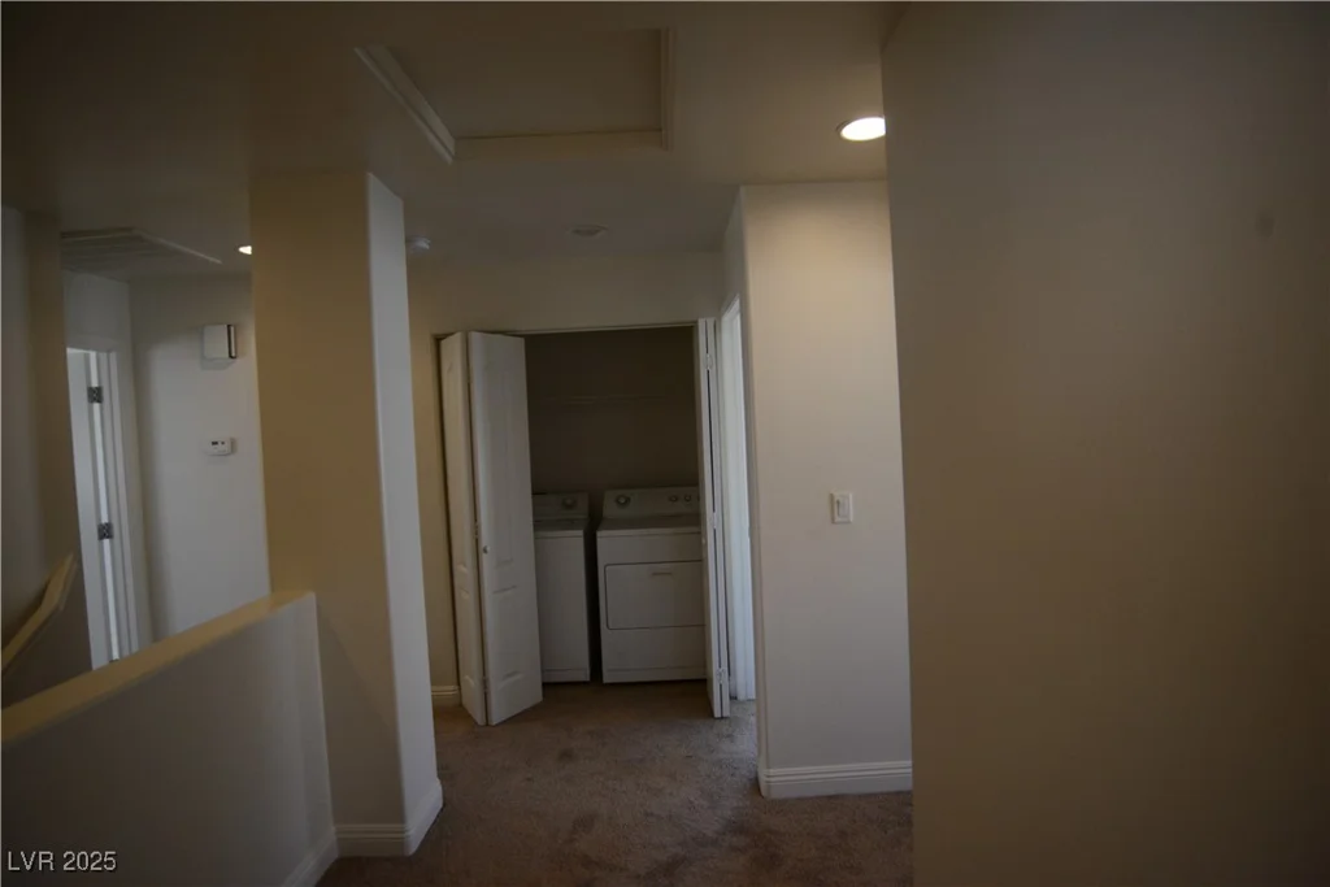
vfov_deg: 67.4
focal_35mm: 18
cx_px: 665
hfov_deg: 90.0
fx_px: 665
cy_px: 444
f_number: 3.5
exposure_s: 1/800
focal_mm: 18
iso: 2000
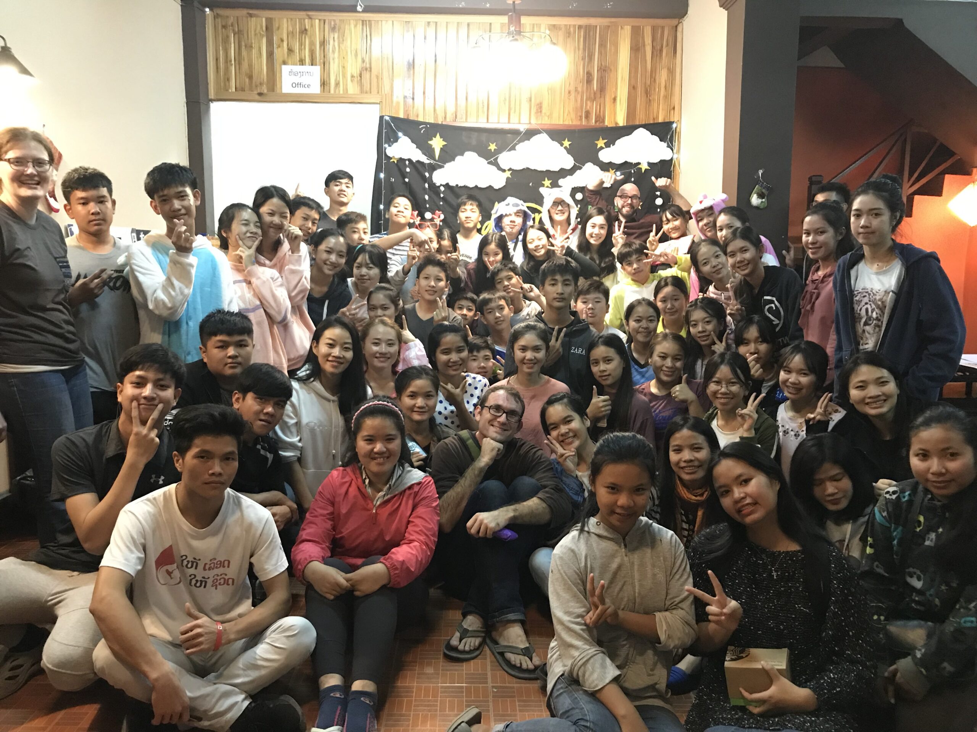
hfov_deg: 63.4
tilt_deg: -7.3
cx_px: 488
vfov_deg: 49.7
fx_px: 790
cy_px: 366
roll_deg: -0.5
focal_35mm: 28
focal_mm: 3.99
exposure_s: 1/6
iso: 100
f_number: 1.8
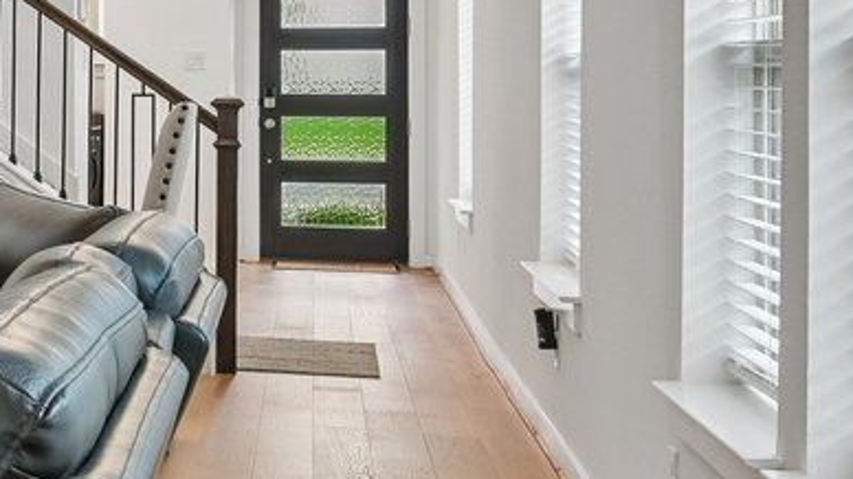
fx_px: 1877
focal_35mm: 83
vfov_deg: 14.5
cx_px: -497
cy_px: 85
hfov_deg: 20.9
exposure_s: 1/15
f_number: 6.7
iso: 320
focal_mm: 15
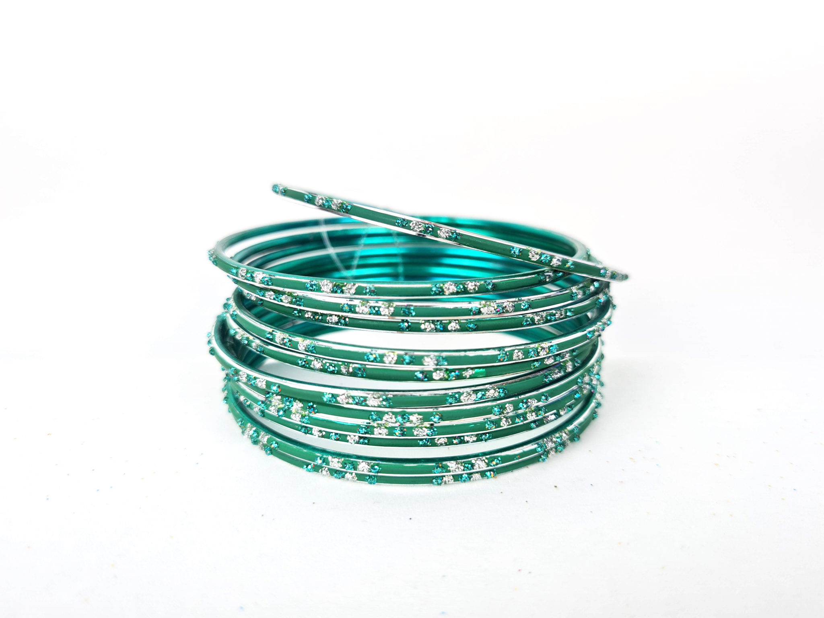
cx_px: 412
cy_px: 309
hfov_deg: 67.3
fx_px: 619
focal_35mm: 26
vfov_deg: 53.1
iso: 50
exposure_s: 1/253
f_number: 1.8
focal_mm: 5.4
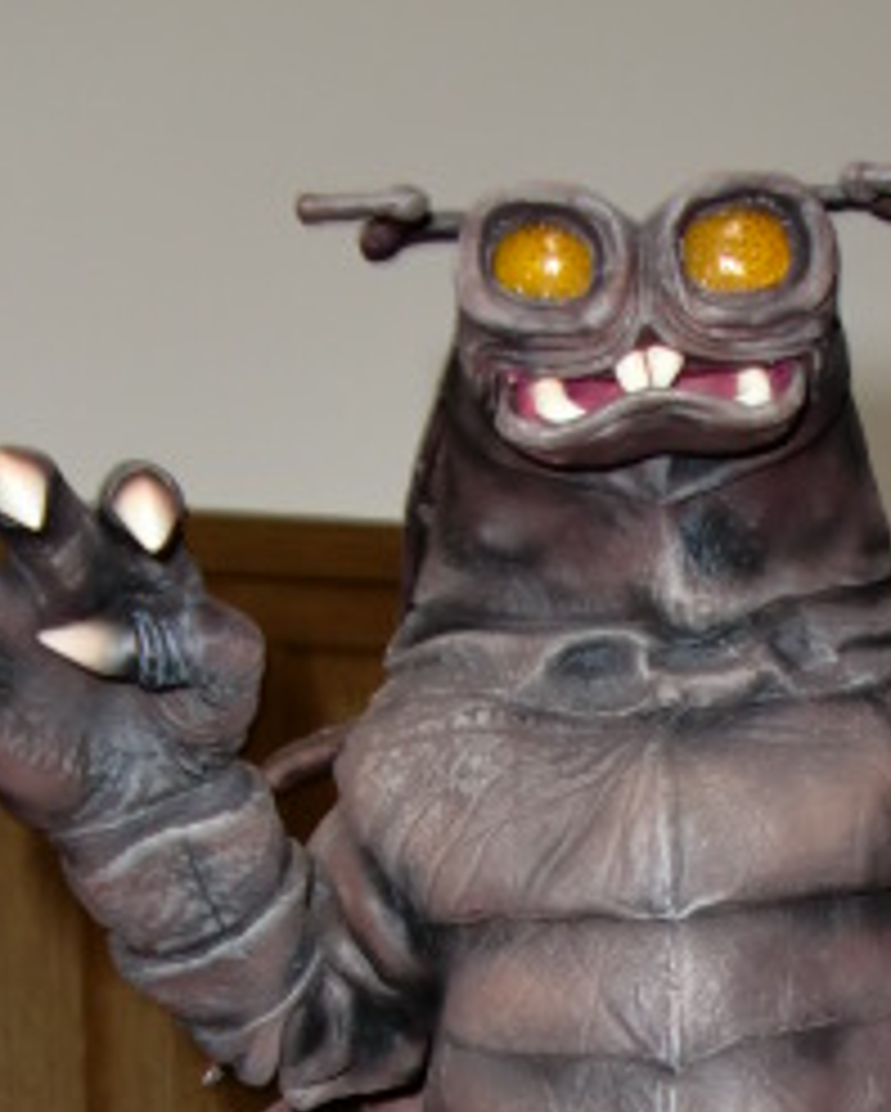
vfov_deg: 19.6
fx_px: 2996
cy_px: 1387
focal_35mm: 91
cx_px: 698
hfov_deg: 16.8
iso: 125
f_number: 2.8
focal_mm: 6.3
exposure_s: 1/30
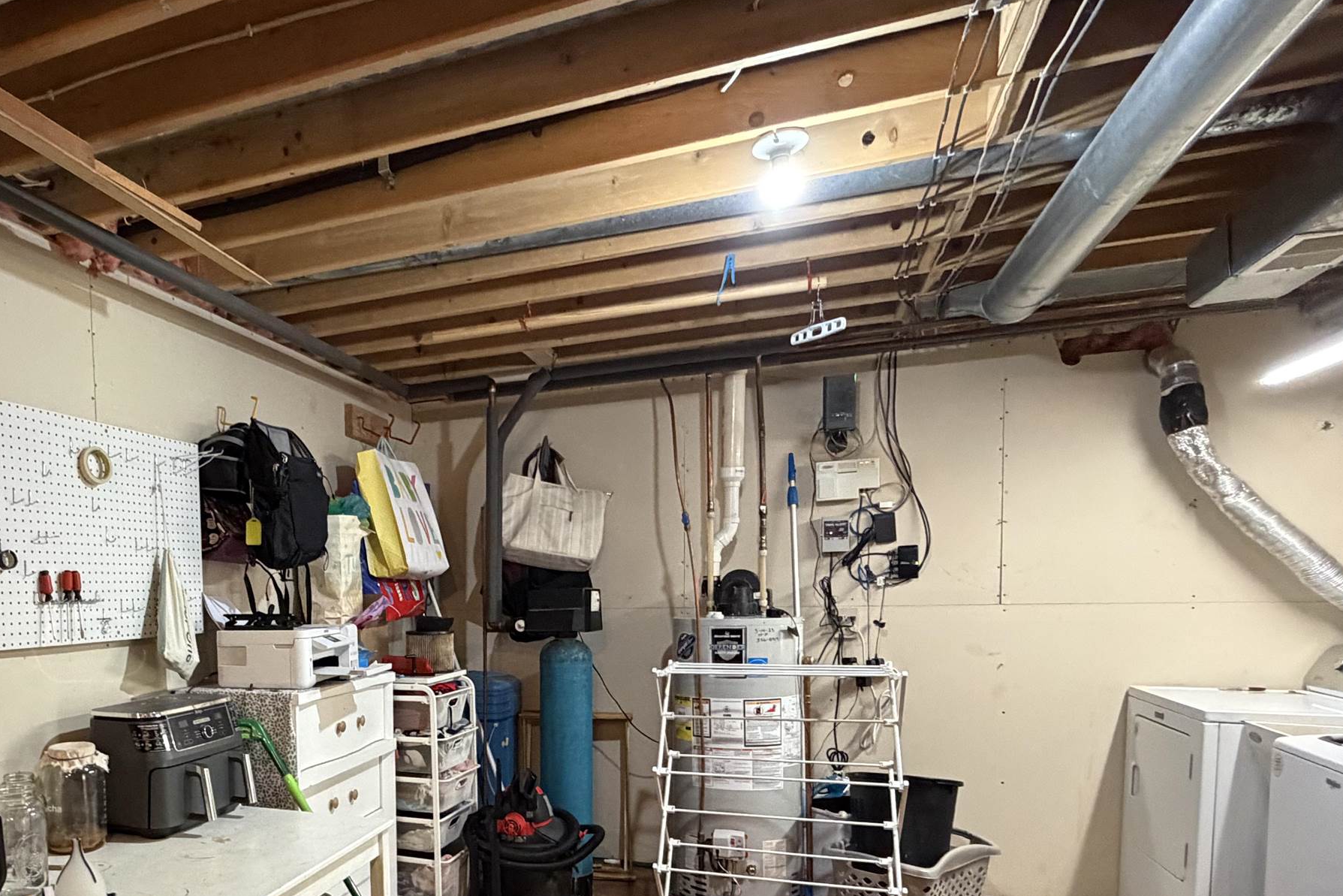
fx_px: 933
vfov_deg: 49.8
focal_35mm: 25
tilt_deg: -3.7
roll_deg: +2.0
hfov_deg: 67.8
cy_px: 642
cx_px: 369
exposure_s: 1/60
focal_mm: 2.22
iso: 640
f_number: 2.2
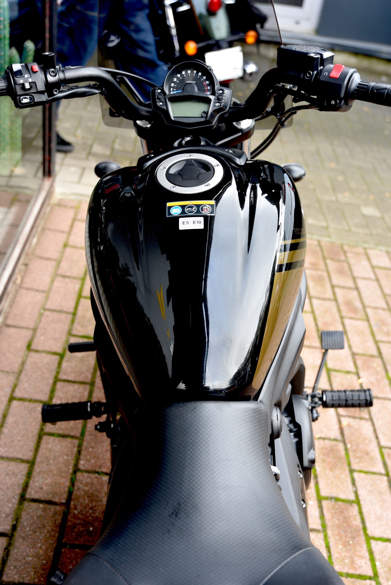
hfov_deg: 31.9
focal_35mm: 42
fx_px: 684
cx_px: 196
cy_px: 292
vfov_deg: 46.4
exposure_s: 1/60
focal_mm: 42
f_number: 4
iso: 200
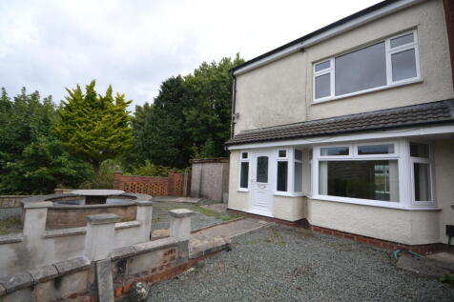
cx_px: 227
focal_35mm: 15
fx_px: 189
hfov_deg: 100.4
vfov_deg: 77.3
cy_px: 151
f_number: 5.6
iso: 100
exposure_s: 1/125
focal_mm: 10
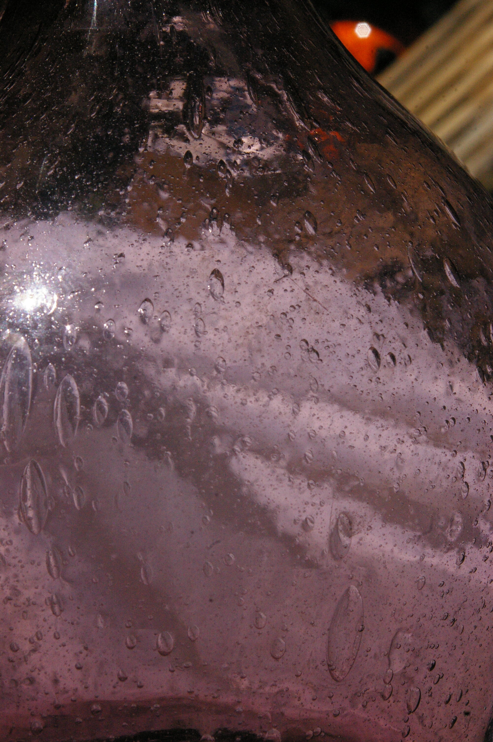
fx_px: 803
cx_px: 246
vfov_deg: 49.6
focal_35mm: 39
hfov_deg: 34.1
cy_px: 371
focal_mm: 26
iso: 1600
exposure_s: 1/1500
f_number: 13
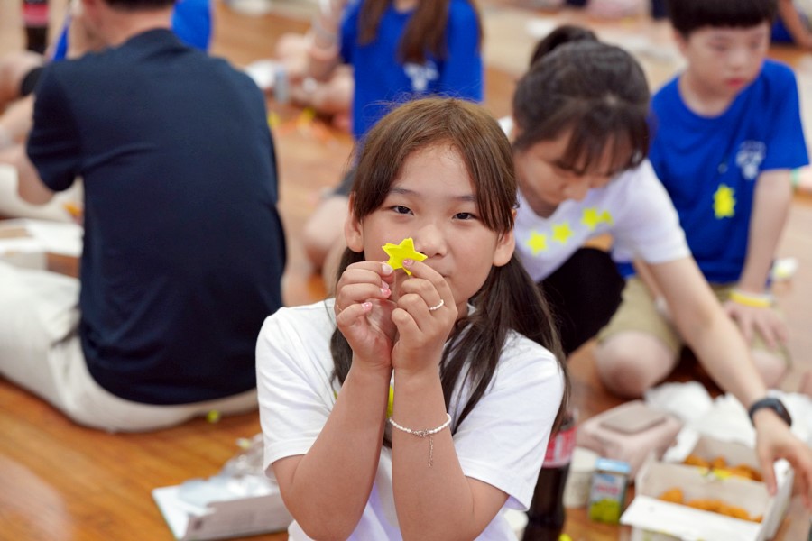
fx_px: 1579
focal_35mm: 70
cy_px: 270
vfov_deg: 19.5
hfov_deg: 28.8
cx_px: 406
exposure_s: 1/160
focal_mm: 70
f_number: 4
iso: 2500
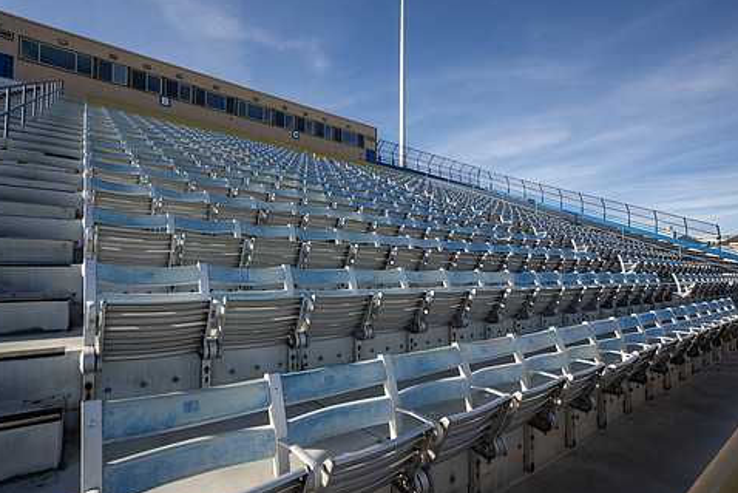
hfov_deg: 92.3
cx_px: 303
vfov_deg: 70.4
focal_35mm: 17
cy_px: 267
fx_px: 349
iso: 100
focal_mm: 14
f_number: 9
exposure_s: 1/160
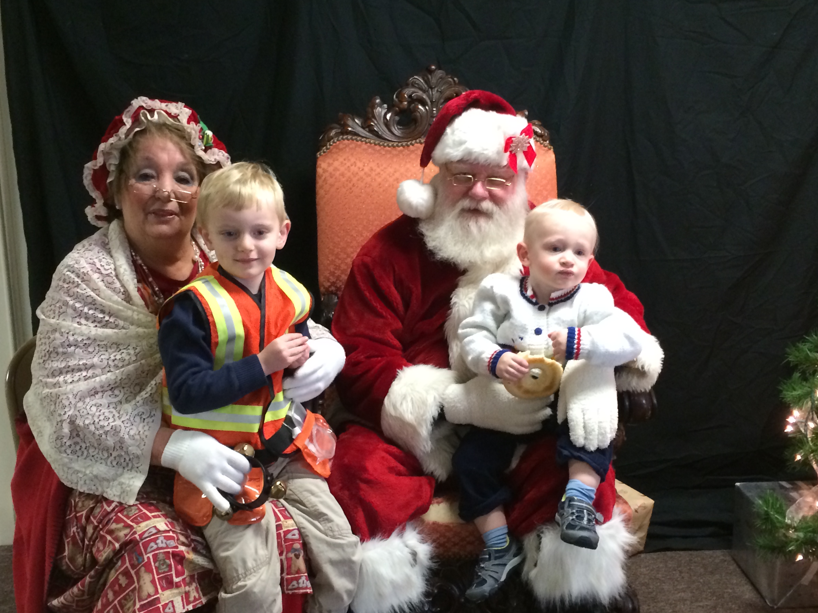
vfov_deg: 30.9
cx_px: 417
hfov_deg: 40.4
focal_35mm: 47
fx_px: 1111
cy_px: 345
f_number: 2.2
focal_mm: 4.12
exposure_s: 1/30
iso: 250
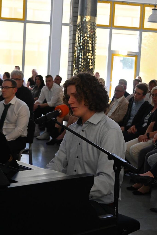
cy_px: 118
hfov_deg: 19.3
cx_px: 78
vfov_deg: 28.7
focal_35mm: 70
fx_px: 461
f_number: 6
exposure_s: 1/40
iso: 4000
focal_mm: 47
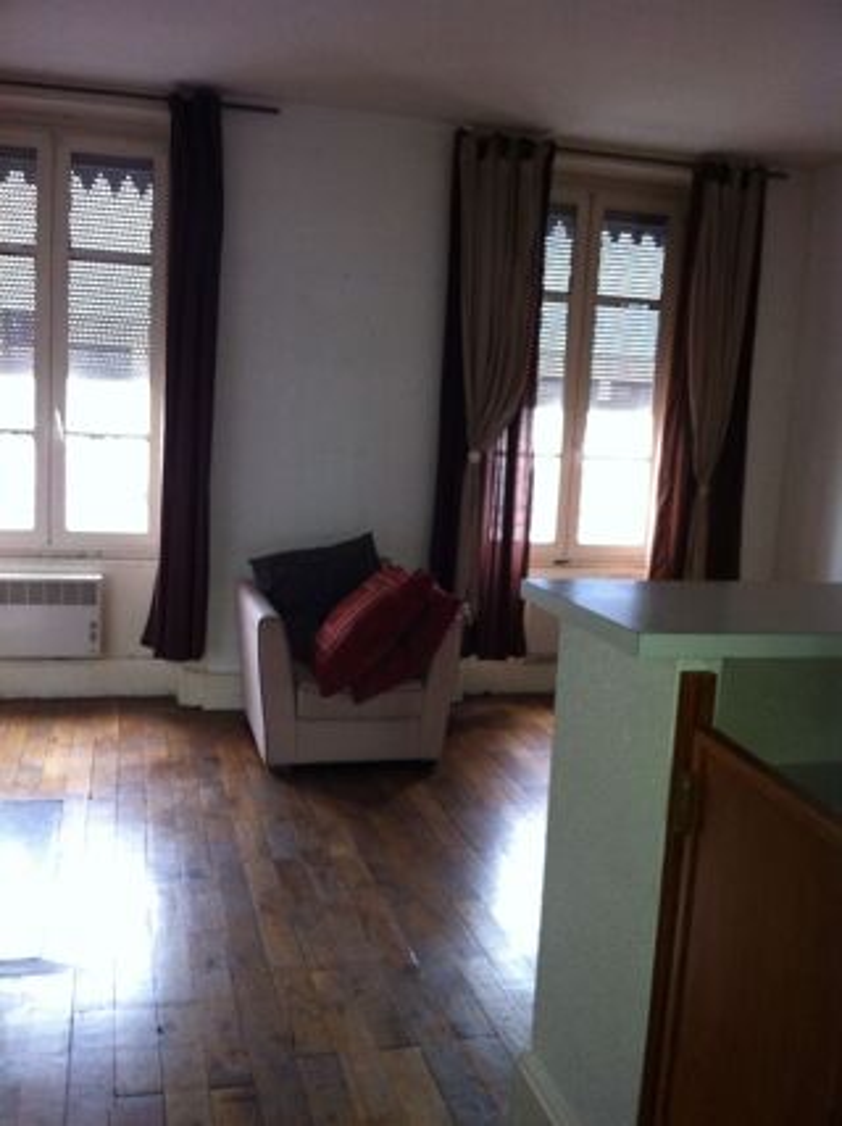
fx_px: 1137
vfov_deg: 52.7
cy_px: 563
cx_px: 421
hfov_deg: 40.6
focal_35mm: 35
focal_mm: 3.85
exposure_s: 1/15
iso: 200
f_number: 2.8
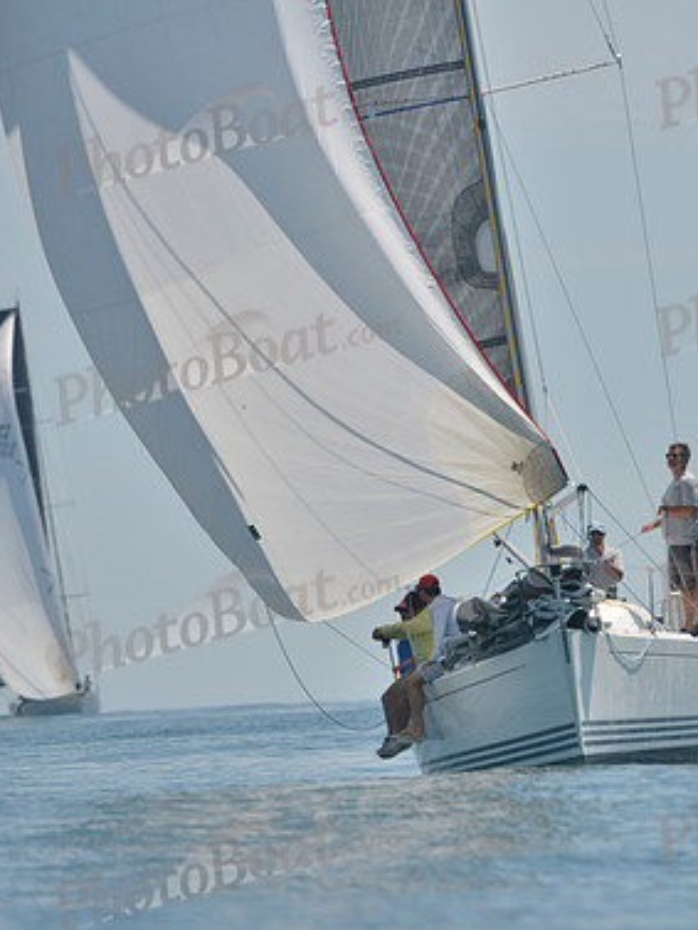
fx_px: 15907
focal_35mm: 592
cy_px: 455
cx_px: 530
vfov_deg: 3.3
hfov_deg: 2.5
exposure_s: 1/2500
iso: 280
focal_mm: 400
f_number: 5.6
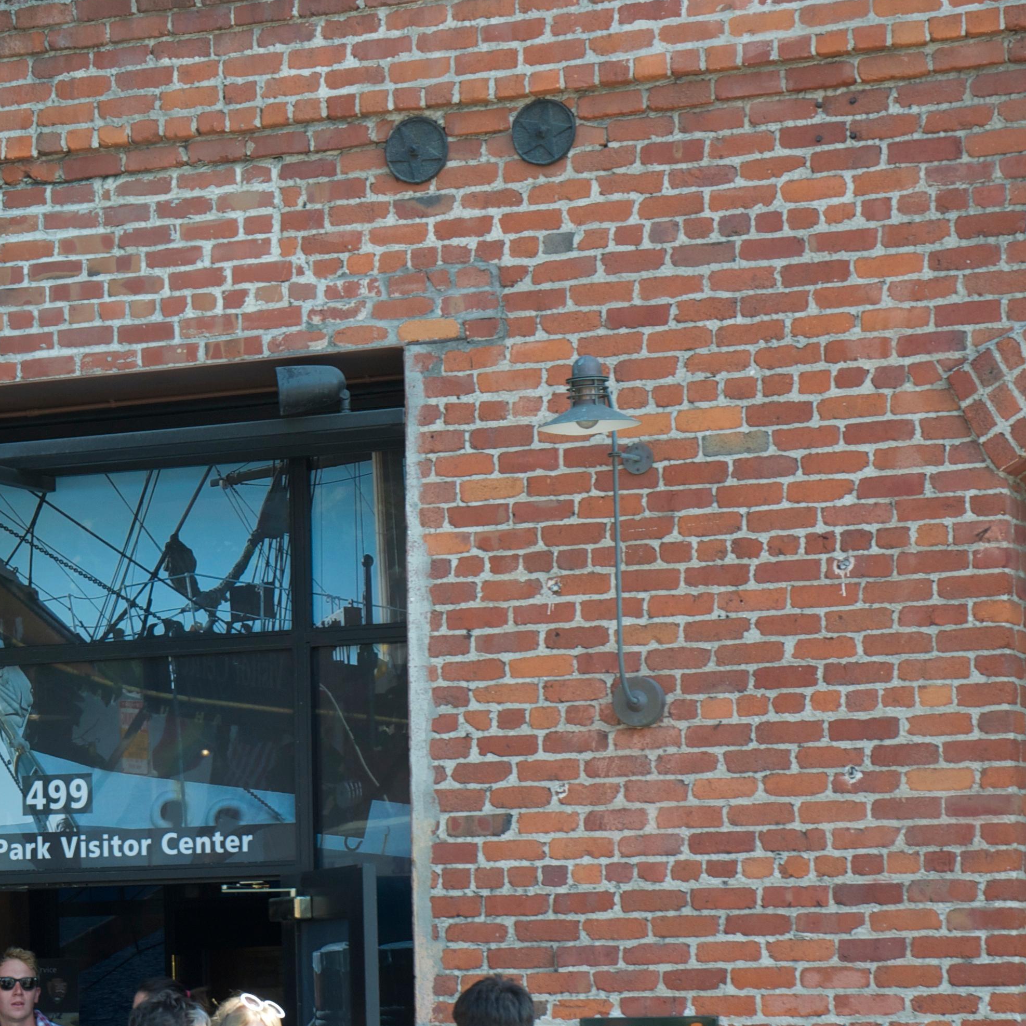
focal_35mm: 127
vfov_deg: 13.7
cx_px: -137
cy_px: 834
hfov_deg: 13.4
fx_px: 4259
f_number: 6.3
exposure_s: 1/160
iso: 200
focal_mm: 40
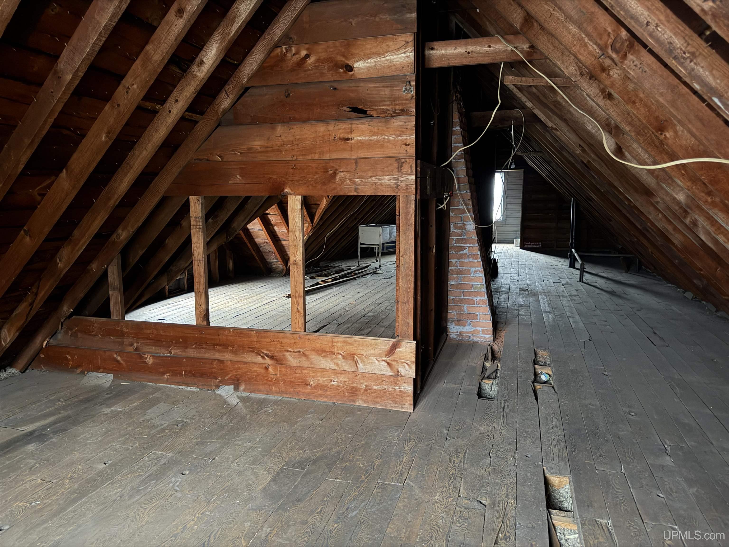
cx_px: 364
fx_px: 505
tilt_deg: -8.9
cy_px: 274
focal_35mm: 24
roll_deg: +0.4
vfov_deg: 56.8
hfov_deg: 71.6
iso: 1600
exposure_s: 1/9
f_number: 1.78
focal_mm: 6.76
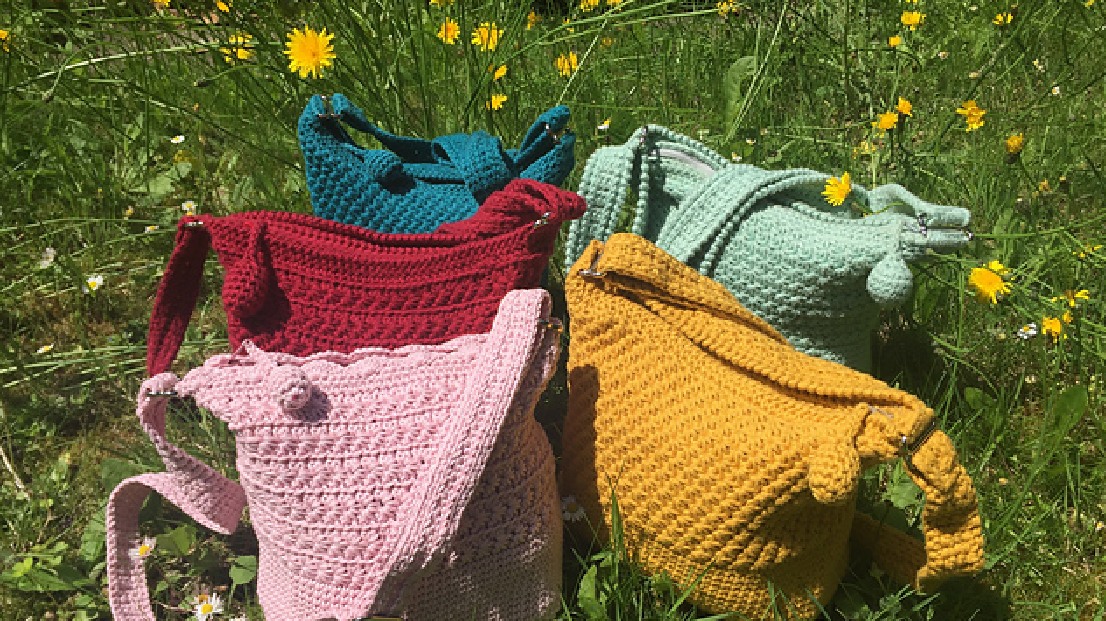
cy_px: 378
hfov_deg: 61.0
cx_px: 555
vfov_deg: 36.5
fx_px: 938
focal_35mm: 32
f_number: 2.2
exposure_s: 1/3300
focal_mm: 4.15
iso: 32
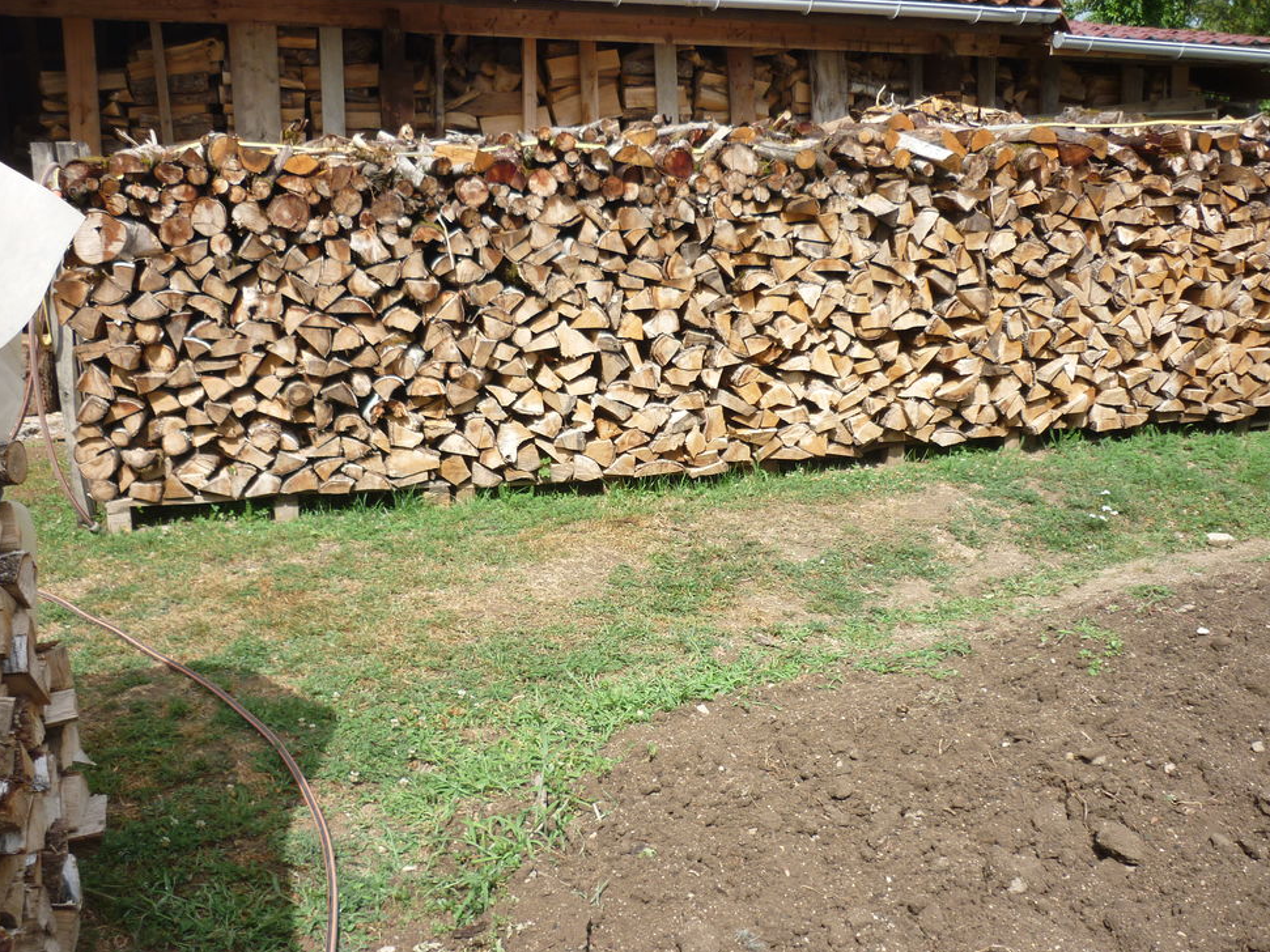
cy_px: 477
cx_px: 649
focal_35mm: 34
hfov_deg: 54.0
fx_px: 1247
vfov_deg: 41.8
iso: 80
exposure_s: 1/160
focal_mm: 5.5
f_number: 8
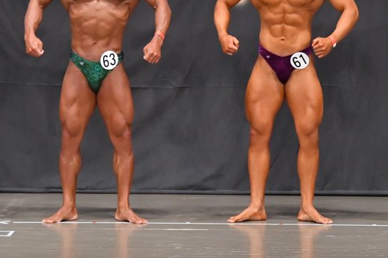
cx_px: 291
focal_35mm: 308
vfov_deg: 4.5
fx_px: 3317
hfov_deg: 6.7
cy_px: 76
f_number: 5.6
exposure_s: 1/400
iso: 6400
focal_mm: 135
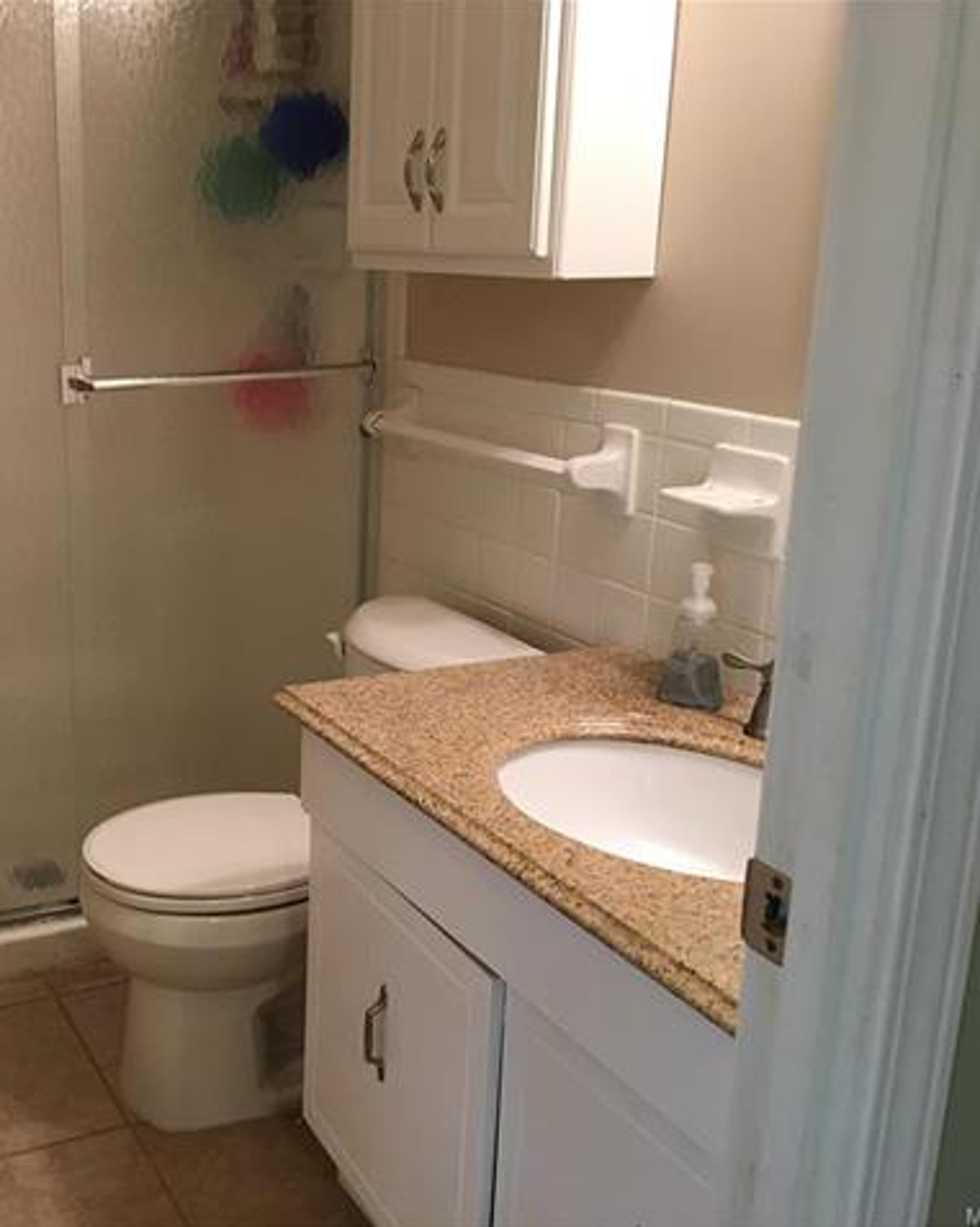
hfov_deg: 37.9
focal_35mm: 38
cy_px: 615
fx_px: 1379
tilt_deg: -13.7
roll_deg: -0.6
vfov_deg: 48.0
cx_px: 219
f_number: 2.2
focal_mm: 4.15
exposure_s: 1/15
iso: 40
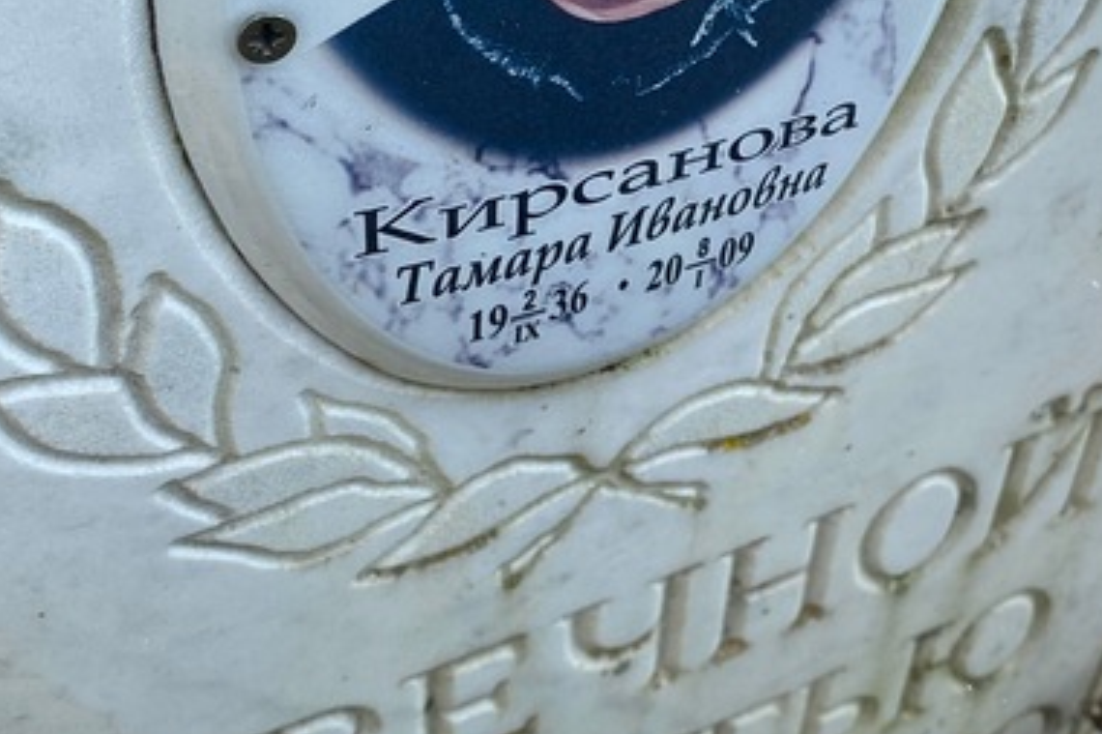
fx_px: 1744
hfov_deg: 34.6
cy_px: 197
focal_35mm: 57
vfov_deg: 23.6
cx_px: 771
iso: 32
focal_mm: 4.25
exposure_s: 1/898
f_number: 1.8
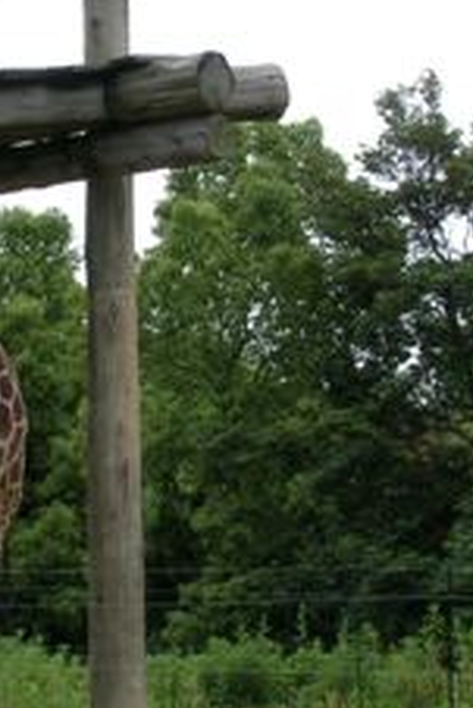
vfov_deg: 7.0
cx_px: -103
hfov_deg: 4.7
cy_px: 307
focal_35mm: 293
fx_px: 5765
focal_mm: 14.2
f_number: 7.5
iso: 68
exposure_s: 1/149
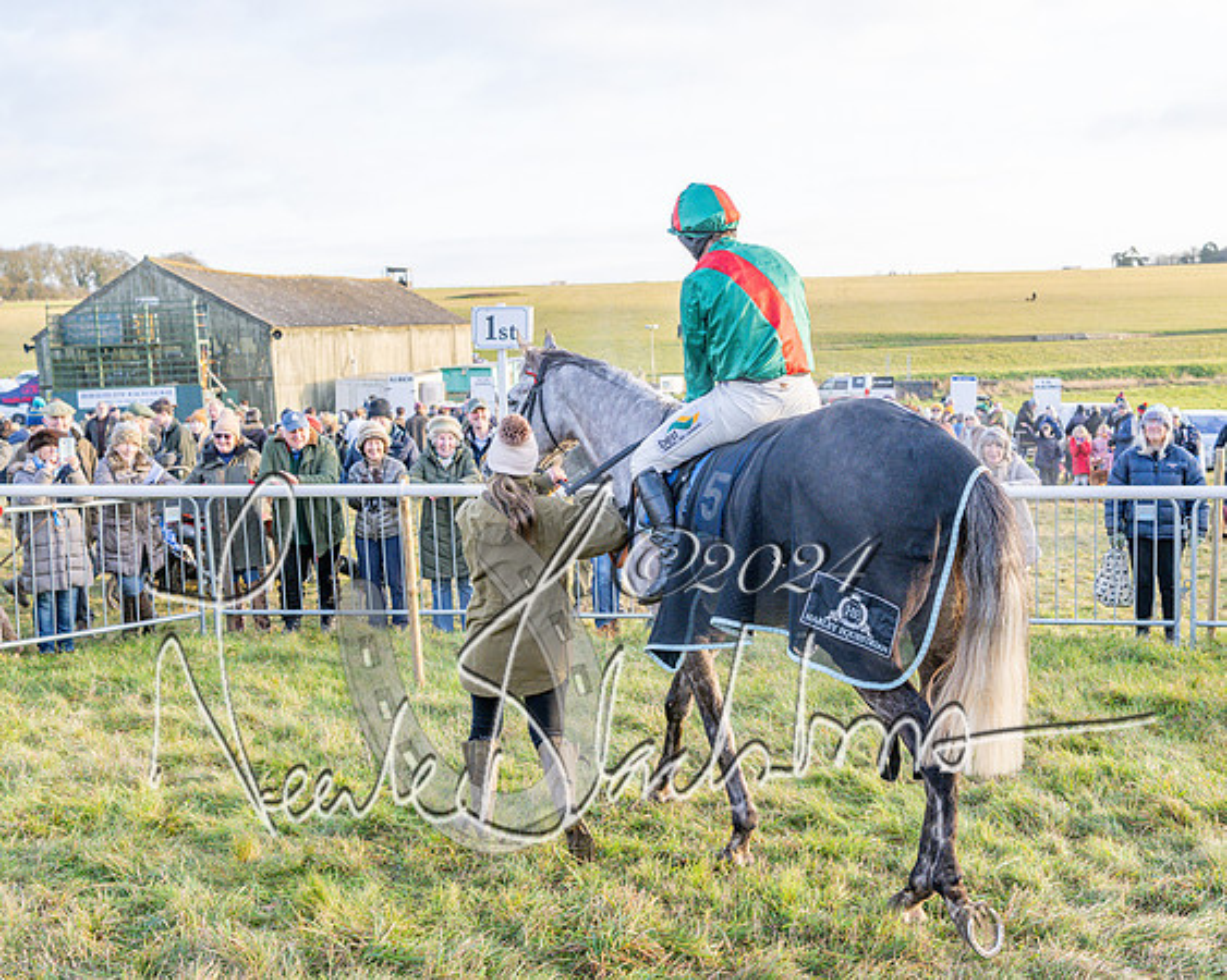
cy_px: 488
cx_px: 676
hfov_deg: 44.9
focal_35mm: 41
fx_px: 1482
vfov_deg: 36.6
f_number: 4
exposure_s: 1/1000
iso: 800
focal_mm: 35
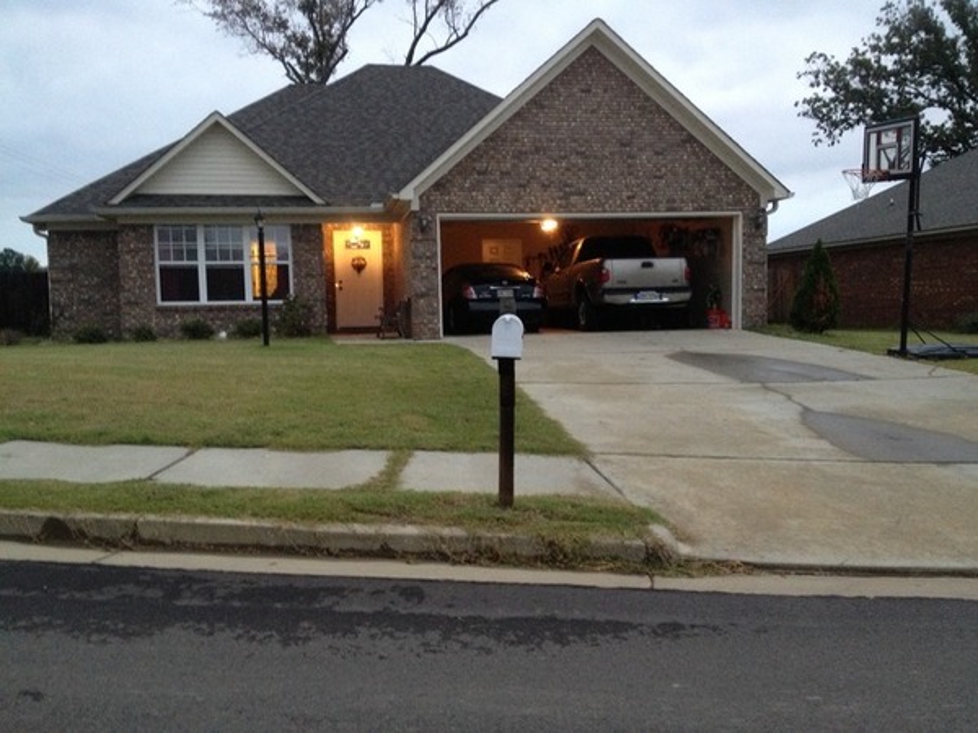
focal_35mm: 35
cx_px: 489
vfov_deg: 40.7
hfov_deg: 52.6
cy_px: 366
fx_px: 989
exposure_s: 1/20
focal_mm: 4.28
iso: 250
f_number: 2.4
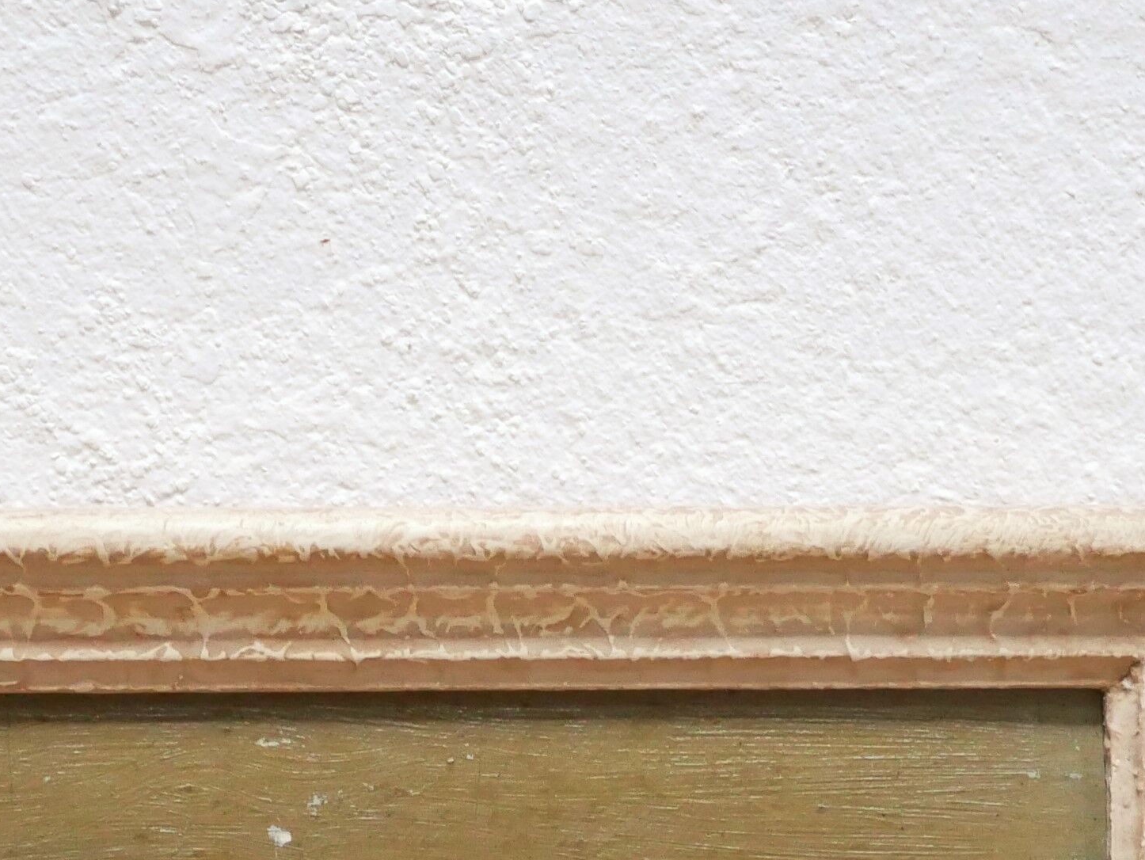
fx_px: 4203
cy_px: 1186
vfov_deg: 11.3
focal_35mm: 127
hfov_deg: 15.5
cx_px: 534
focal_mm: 20
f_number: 1.7
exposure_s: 1/60
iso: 1600
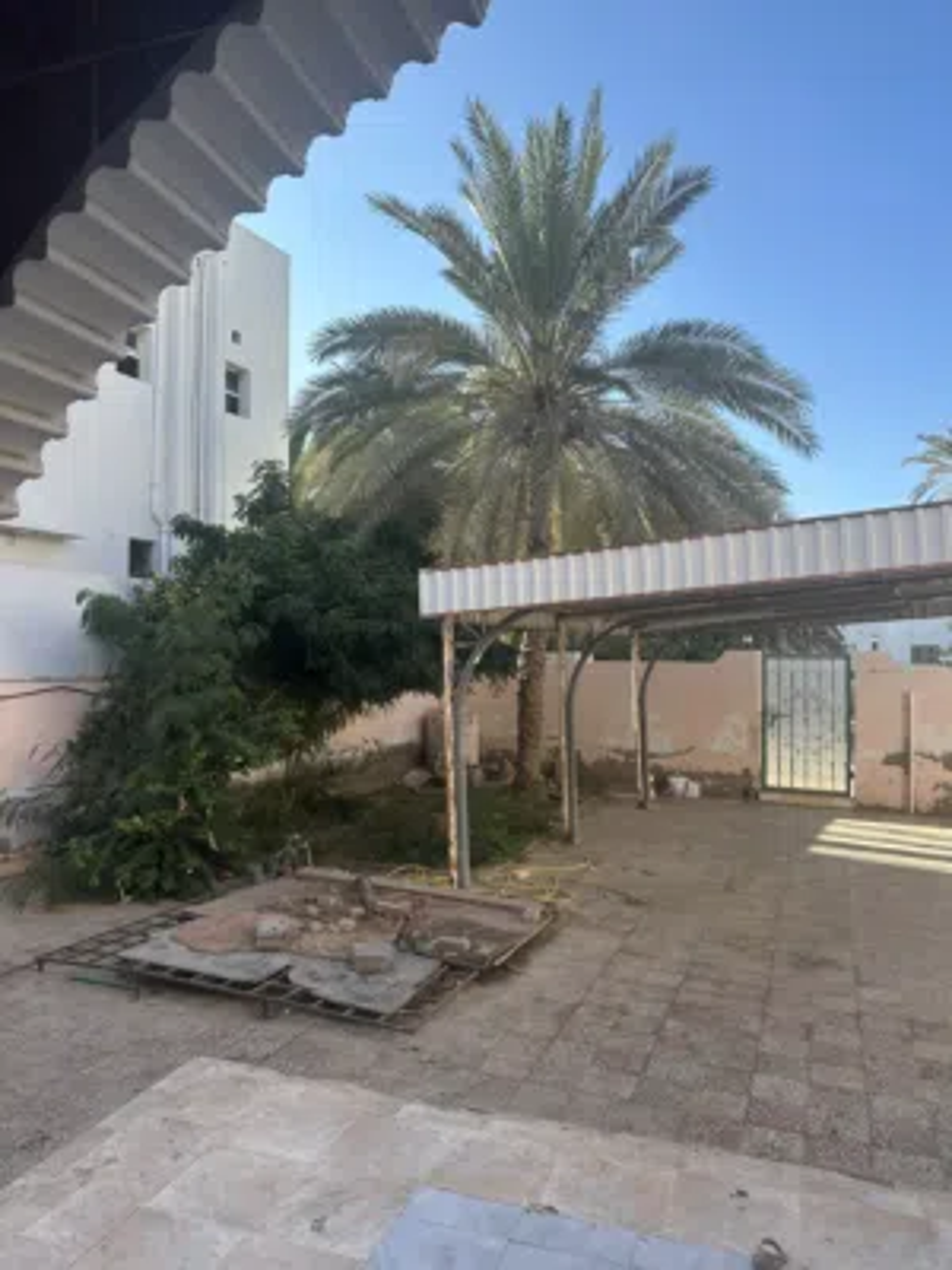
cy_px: 635
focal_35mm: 24
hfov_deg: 56.8
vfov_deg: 71.6
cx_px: 476
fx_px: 880
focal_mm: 6.86
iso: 80
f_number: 1.78
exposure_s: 1/1613
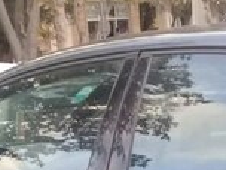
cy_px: 344
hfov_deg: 14.6
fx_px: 881
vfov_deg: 10.1
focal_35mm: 135
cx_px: 150
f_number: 2.2
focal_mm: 3.3
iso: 64
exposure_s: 1/60
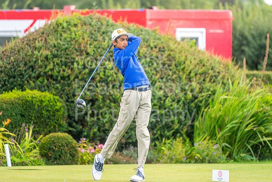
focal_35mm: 300
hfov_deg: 6.9
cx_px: 136
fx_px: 2267
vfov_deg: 4.6
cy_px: 91
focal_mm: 300
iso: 800
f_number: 4
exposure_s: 1/640
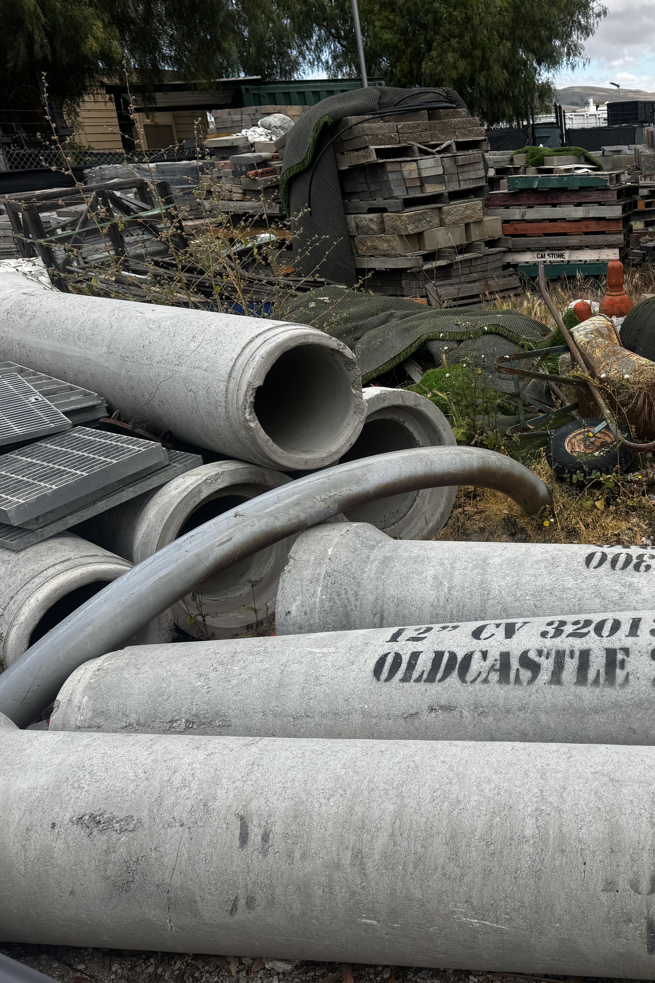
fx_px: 928
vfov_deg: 55.8
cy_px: 481
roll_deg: +4.1
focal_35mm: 34
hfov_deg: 36.5
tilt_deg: -21.0
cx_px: 590
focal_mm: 6.76
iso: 80
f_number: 1.78
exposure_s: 1/2604
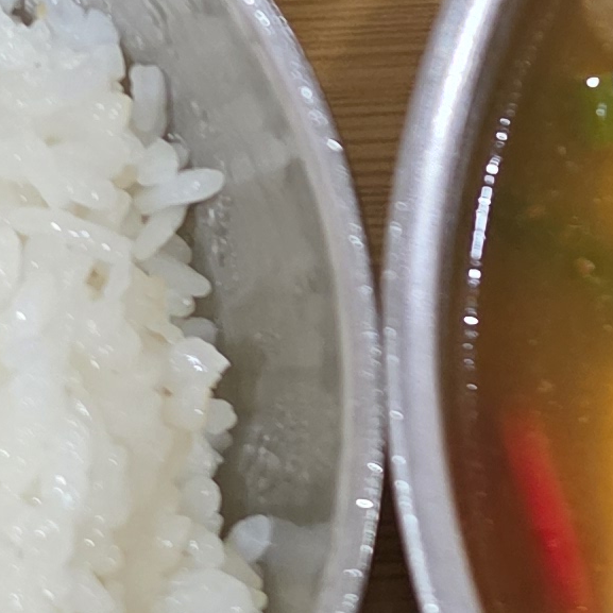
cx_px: 687
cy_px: -500
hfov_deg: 12.2
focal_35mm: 141
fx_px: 2825
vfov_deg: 11.5
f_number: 1.7
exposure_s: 1/120
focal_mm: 6.3
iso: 1000
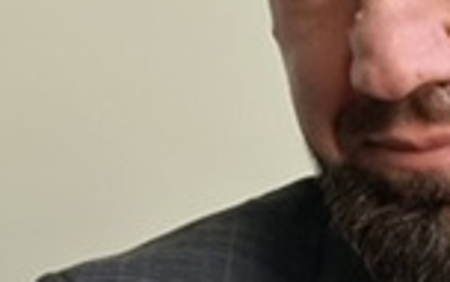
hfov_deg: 21.0
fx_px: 1141
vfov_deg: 13.6
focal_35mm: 93
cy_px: 343
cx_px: 515
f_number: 2.2
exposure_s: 1/100
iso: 80
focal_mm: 3.3
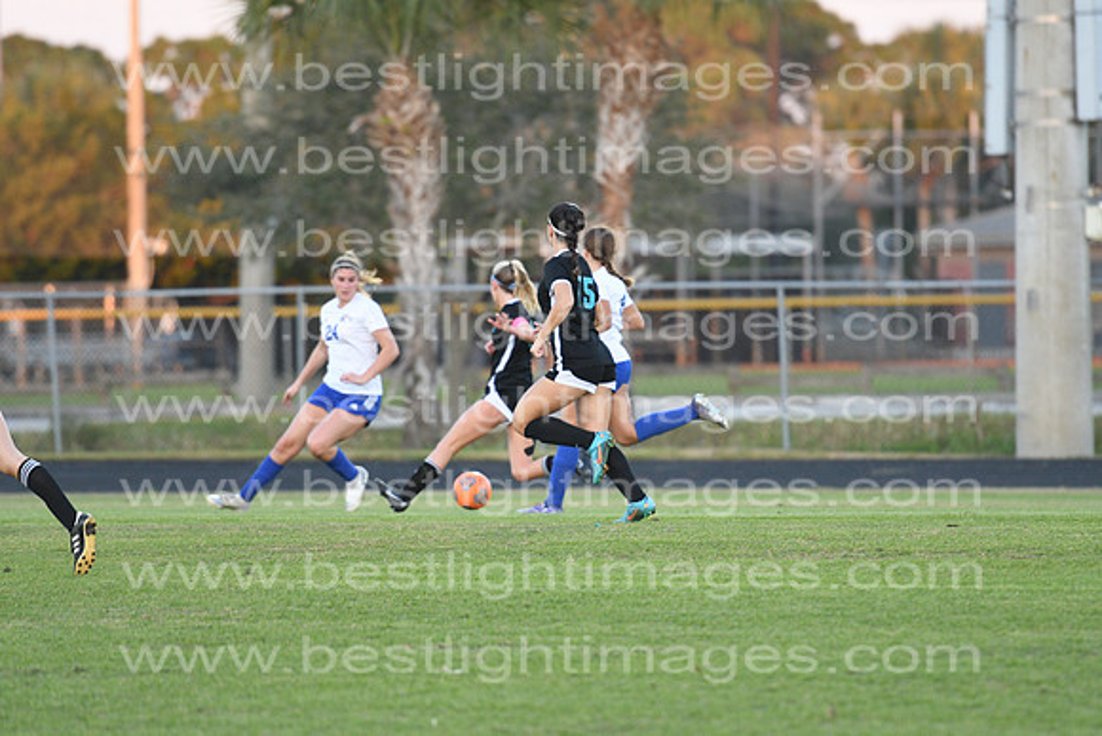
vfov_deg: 4.6
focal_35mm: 300
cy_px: 368
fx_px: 9185
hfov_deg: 6.9
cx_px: 551
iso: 1250
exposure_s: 1/800
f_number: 2.8
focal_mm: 200
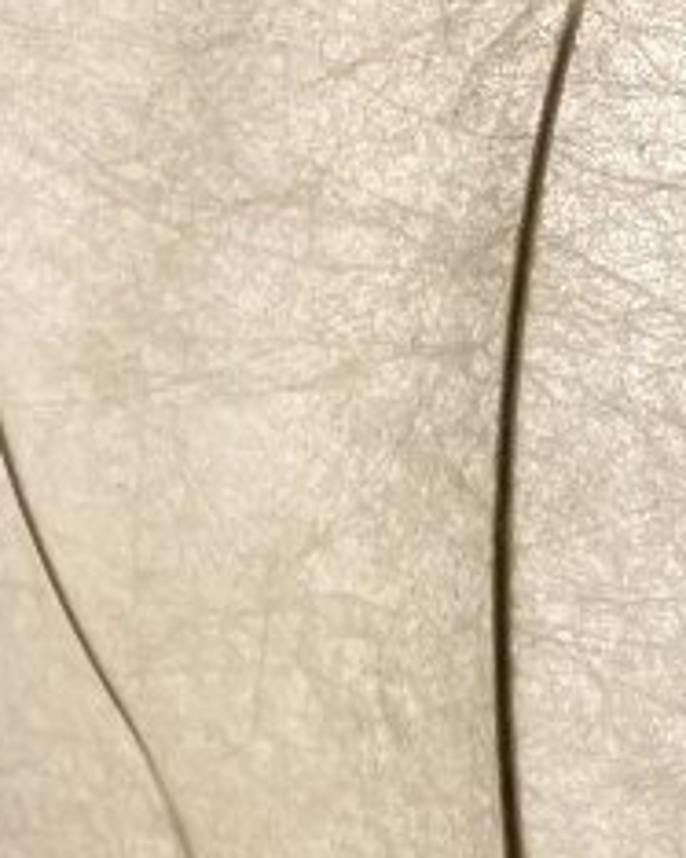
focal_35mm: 140
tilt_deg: +2.1
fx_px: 3555
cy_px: 466
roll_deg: +1.0
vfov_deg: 13.8
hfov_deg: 10.7
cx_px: 913
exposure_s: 1/50
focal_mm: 3.99
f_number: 1.8
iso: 100
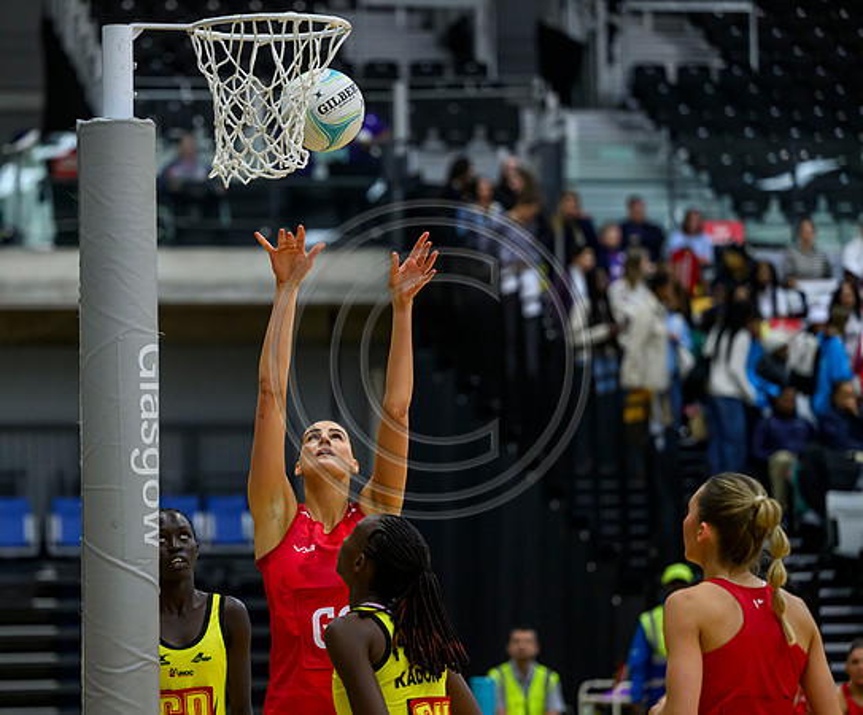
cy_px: 362
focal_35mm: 158
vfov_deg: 10.0
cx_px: 333
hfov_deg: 12.0
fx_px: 4087
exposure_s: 1/1250
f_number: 2.8
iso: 4000
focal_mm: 130
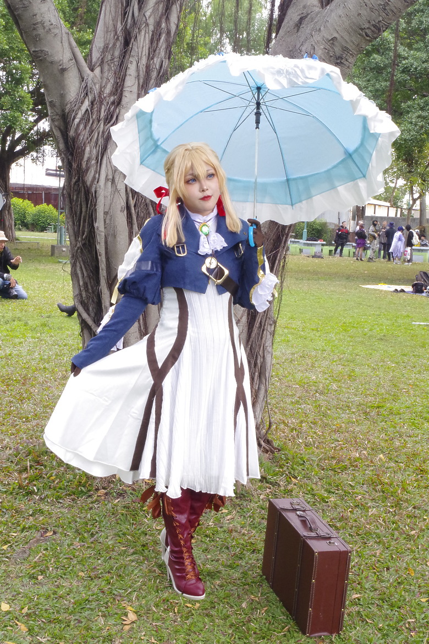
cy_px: 322
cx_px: 214
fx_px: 804
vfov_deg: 43.6
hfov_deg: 29.9
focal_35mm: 45
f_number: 4.5
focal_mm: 30
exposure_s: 1/40
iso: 2000
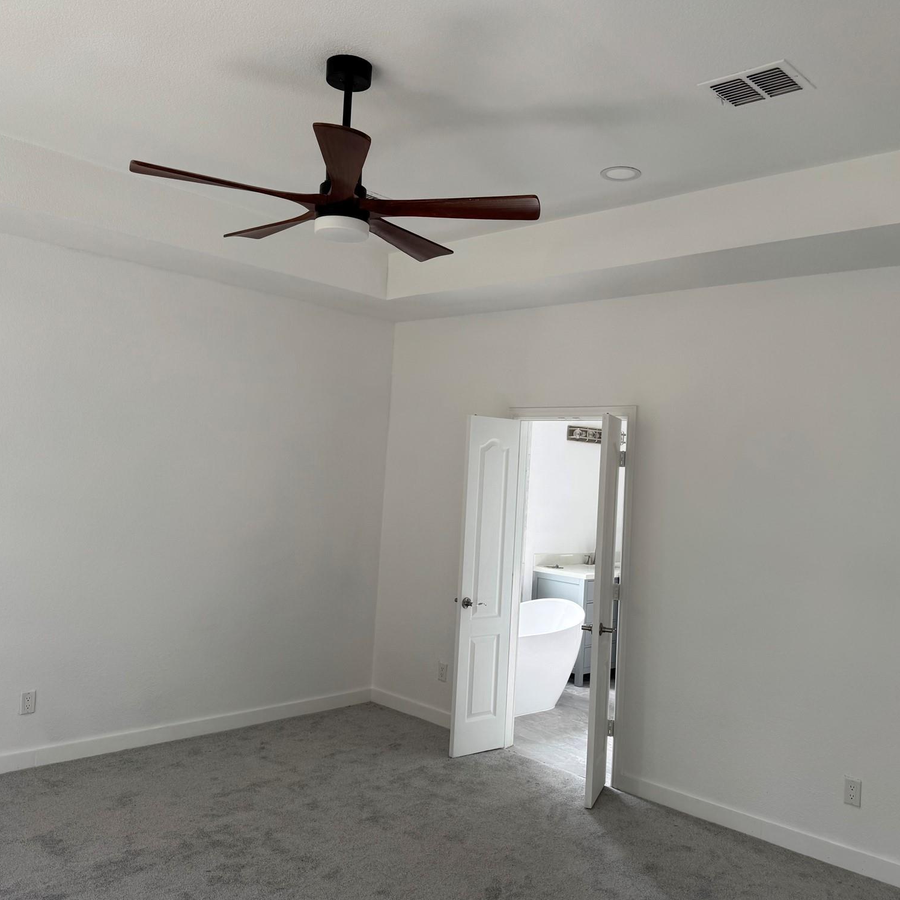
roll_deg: -4.0
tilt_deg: +1.8
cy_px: 451
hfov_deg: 55.6
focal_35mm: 29
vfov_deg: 55.6
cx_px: 478
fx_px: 853
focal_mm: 6.76
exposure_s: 1/278
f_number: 1.78
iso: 80
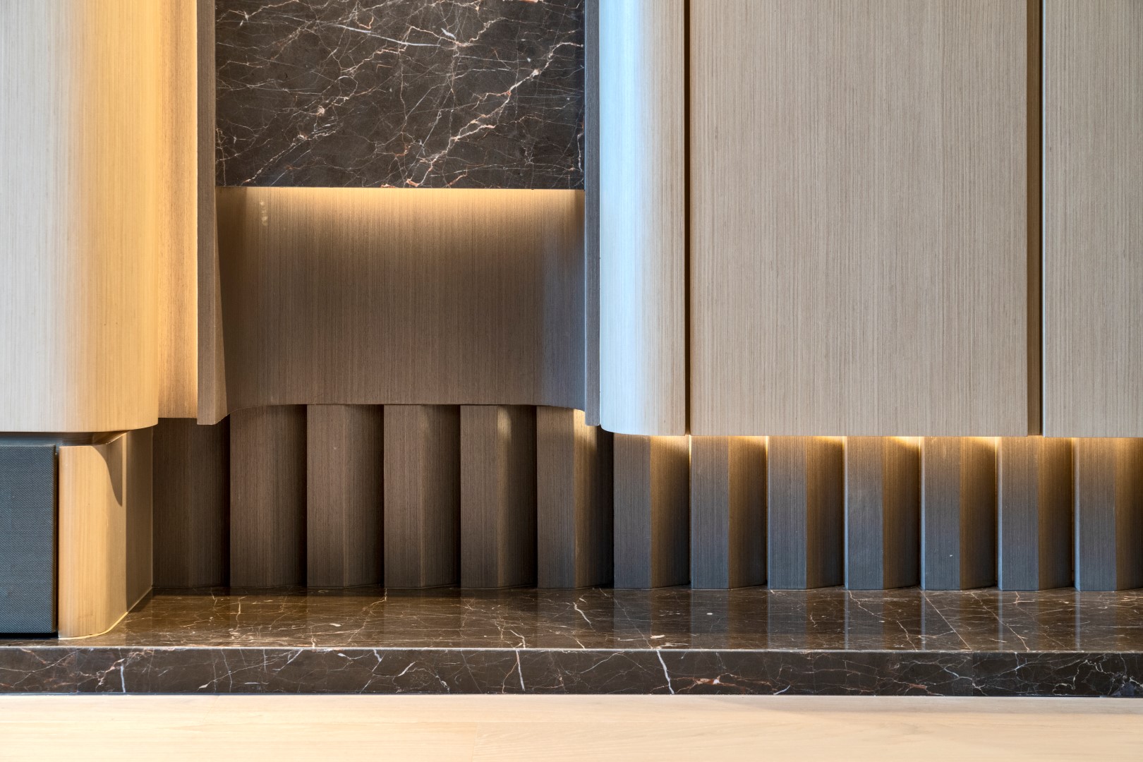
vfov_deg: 20.6
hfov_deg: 30.5
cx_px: 572
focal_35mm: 66
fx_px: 2095
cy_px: 381
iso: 640
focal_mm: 66
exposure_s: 1/30
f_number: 5.6
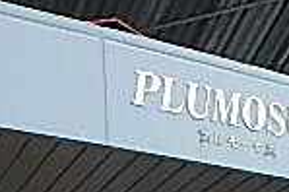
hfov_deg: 21.4
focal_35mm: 94
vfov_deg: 12.4
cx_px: 242
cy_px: 415
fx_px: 754
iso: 125
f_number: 3.5
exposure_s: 1/320
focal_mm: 3.7
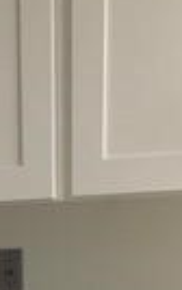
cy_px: 593
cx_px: -126
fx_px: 1045
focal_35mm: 132
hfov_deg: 9.5
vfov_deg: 13.4
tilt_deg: -18.6
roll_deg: +5.5
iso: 80
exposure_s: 1/120
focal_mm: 4.25
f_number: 1.8
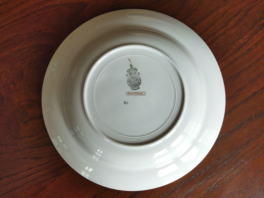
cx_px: 132
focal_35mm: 27
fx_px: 206
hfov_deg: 65.3
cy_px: 99
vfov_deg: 51.4
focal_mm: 4.71
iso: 99
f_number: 1.79
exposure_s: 1/221
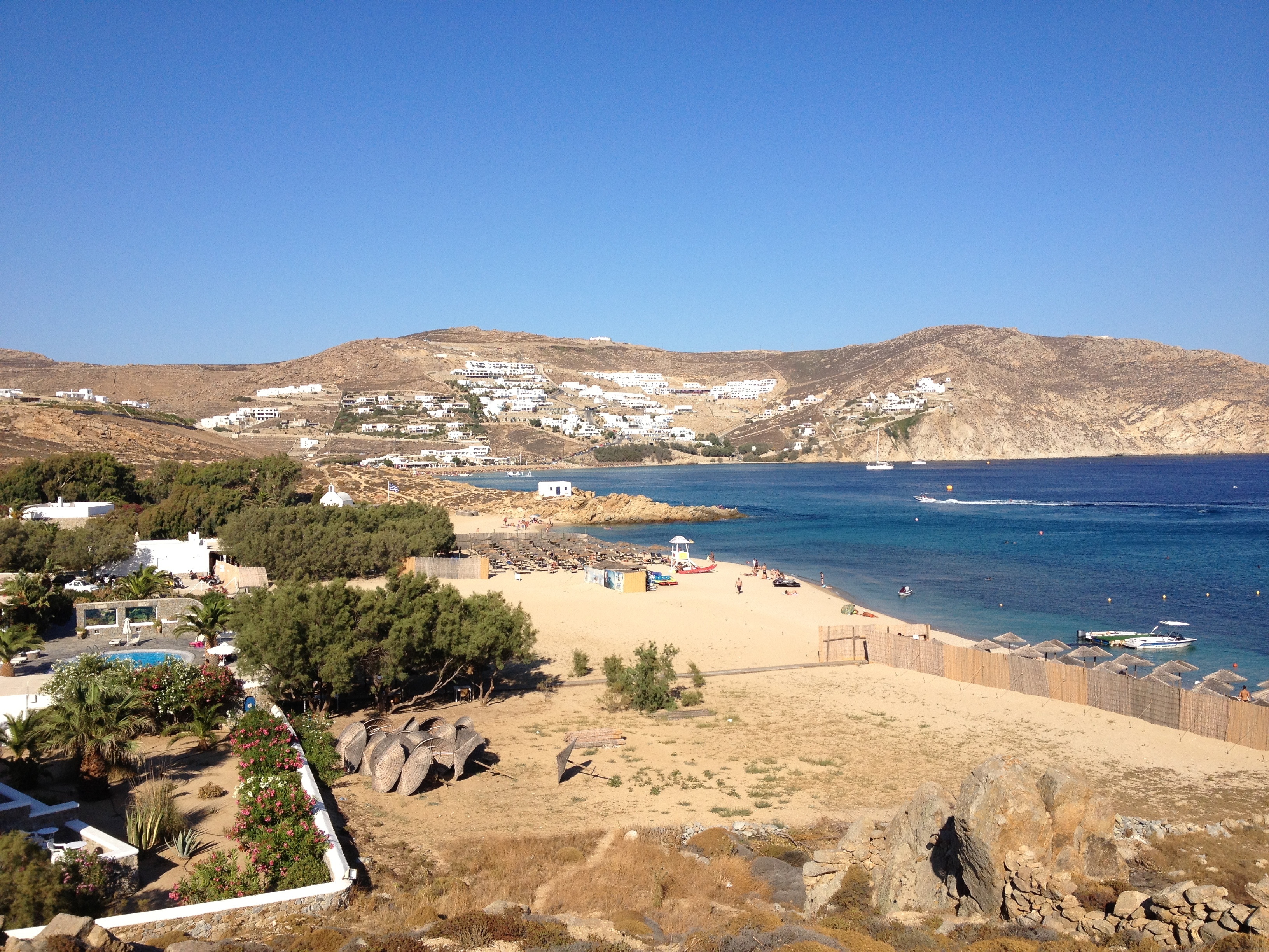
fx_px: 1283
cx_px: 634
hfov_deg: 52.6
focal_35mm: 35
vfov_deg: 40.7
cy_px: 476
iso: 50
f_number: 2.4
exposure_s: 1/2208
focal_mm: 4.28
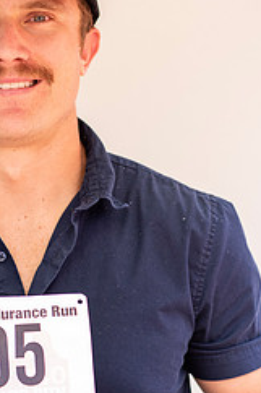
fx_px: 1721
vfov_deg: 13.0
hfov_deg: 8.6
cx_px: 34
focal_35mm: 158
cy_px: 195
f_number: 3.2
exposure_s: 1/200
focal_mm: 85
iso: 250
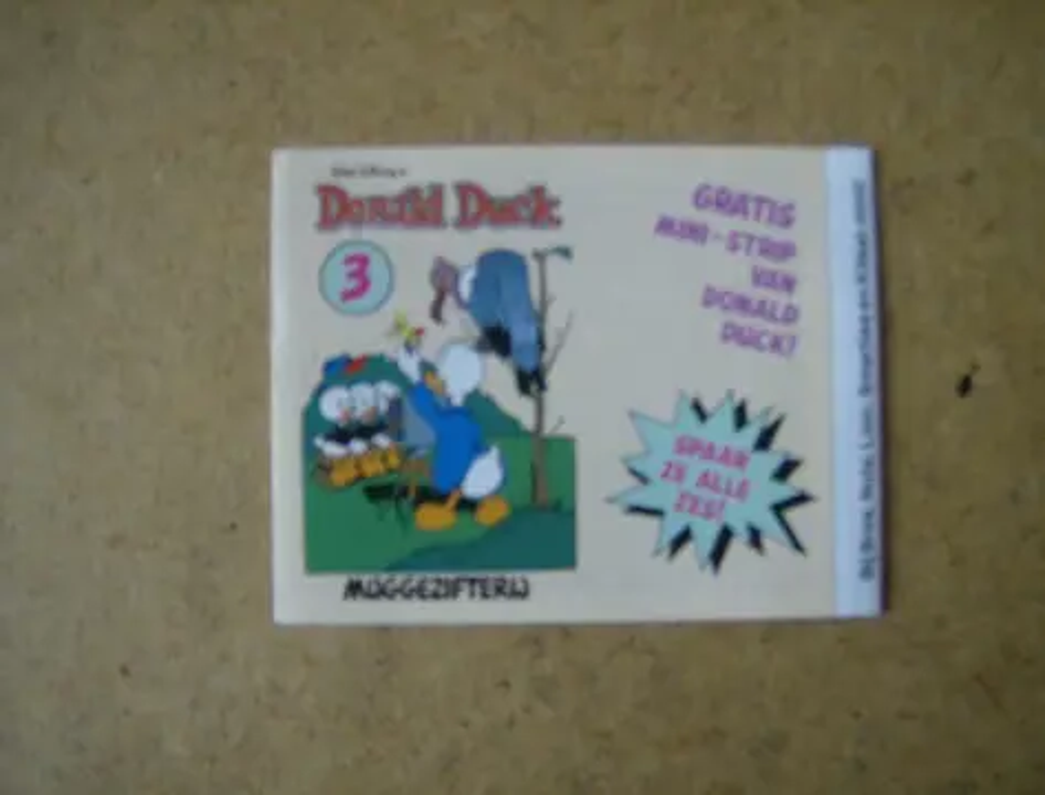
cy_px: 398
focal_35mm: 36
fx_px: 1093
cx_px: 522
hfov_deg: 51.1
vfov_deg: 40.0
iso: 100
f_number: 2.8
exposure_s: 1/115
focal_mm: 6
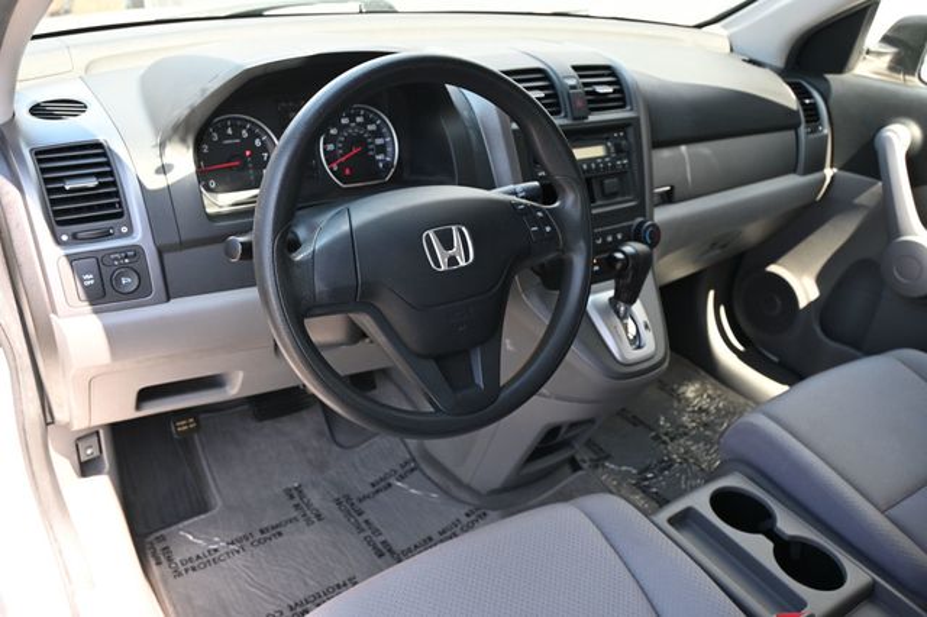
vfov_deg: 43.6
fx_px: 772
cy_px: 308
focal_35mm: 30
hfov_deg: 62.0
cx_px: 464
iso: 400
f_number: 3.8
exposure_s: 1/125
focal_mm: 20
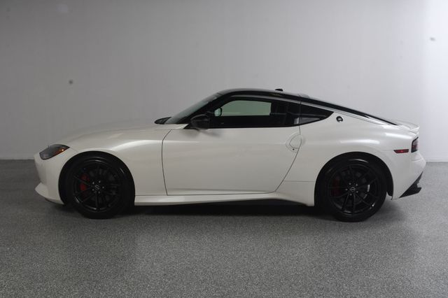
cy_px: 149
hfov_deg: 57.2
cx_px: 224
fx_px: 410
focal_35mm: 33
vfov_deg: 39.9
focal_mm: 22
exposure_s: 1/160
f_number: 13
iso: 100
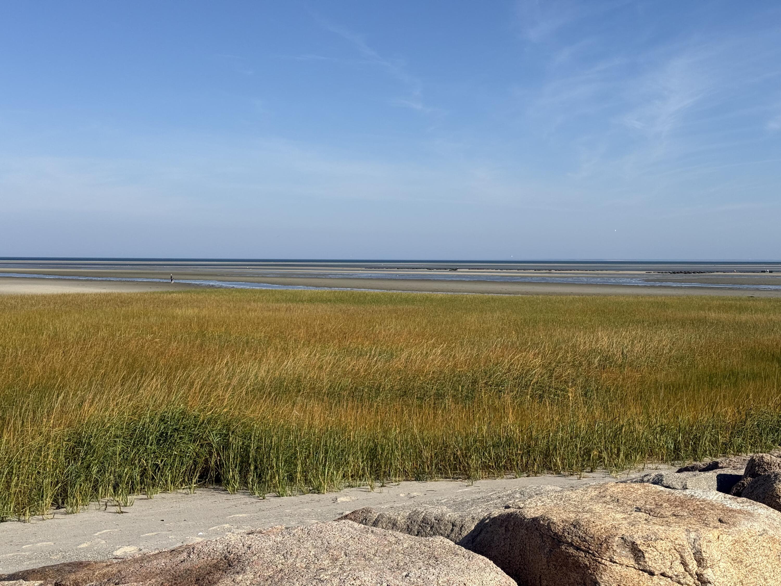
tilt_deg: -2.1
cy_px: 293
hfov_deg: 39.7
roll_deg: +0.0
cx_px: 390
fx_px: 1083
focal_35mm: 48
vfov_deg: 30.3
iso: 80
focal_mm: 6.76
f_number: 1.78
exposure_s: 1/7143
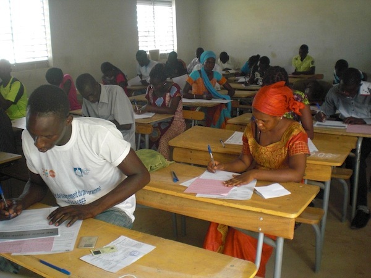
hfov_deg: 49.0
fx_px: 407
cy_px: 139
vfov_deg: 37.7
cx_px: 186
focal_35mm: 38
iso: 400
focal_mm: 6.3
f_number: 3.1
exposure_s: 1/60
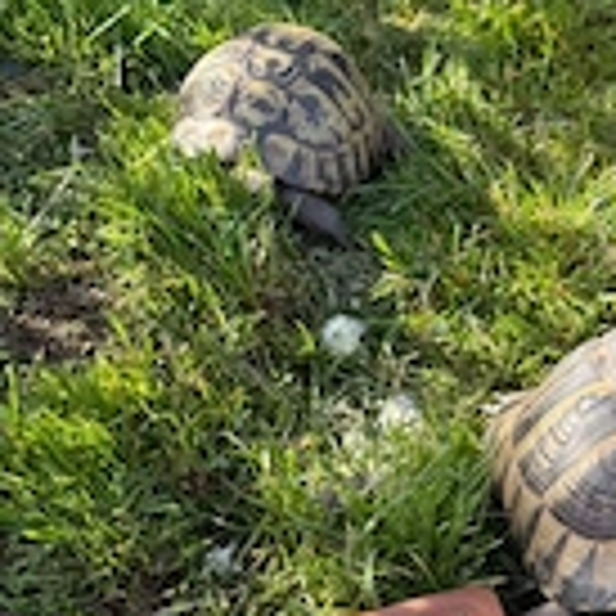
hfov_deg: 26.9
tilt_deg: -48.3
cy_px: 576
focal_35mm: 62
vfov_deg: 26.6
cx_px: 531
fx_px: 1248
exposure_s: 1/433
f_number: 1.78
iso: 80
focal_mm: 6.76
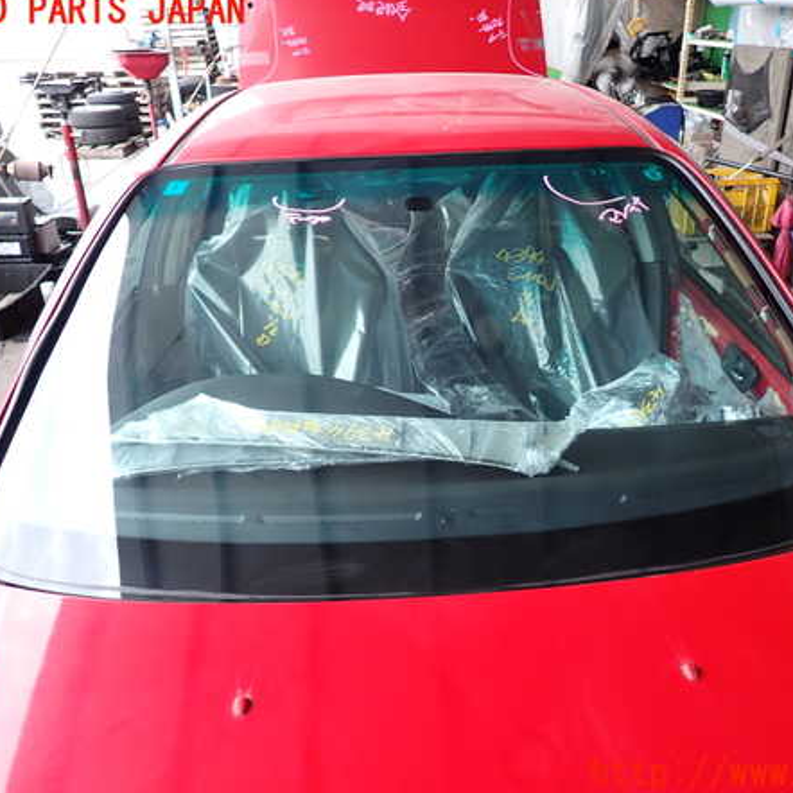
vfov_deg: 54.0
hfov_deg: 53.8
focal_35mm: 30
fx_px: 778
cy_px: 393
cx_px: 458
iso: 100
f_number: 2
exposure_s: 1/200
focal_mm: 4.5
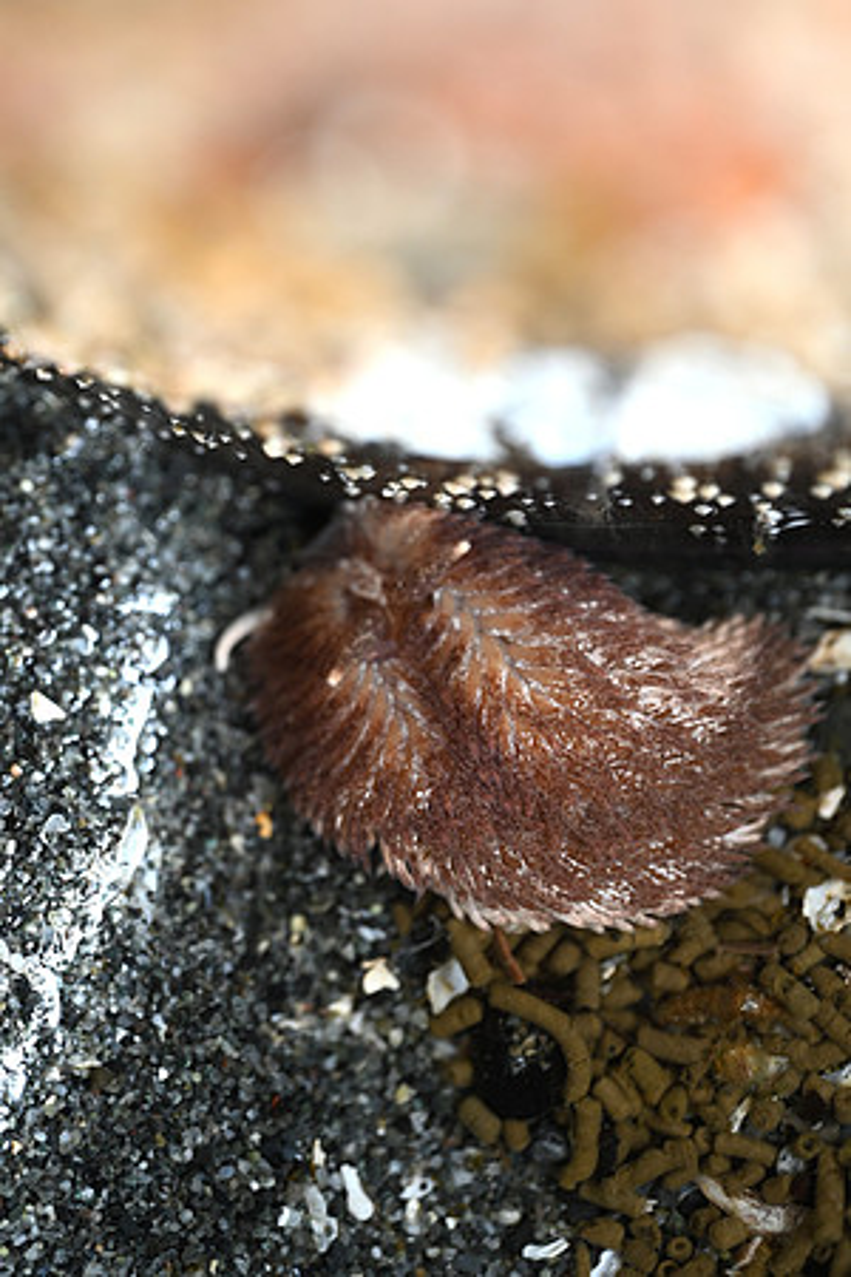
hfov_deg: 13.0
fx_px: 3723
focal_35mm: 105
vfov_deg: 19.5
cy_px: 638
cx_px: 426
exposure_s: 1/125
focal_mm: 105
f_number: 3.3
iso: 400
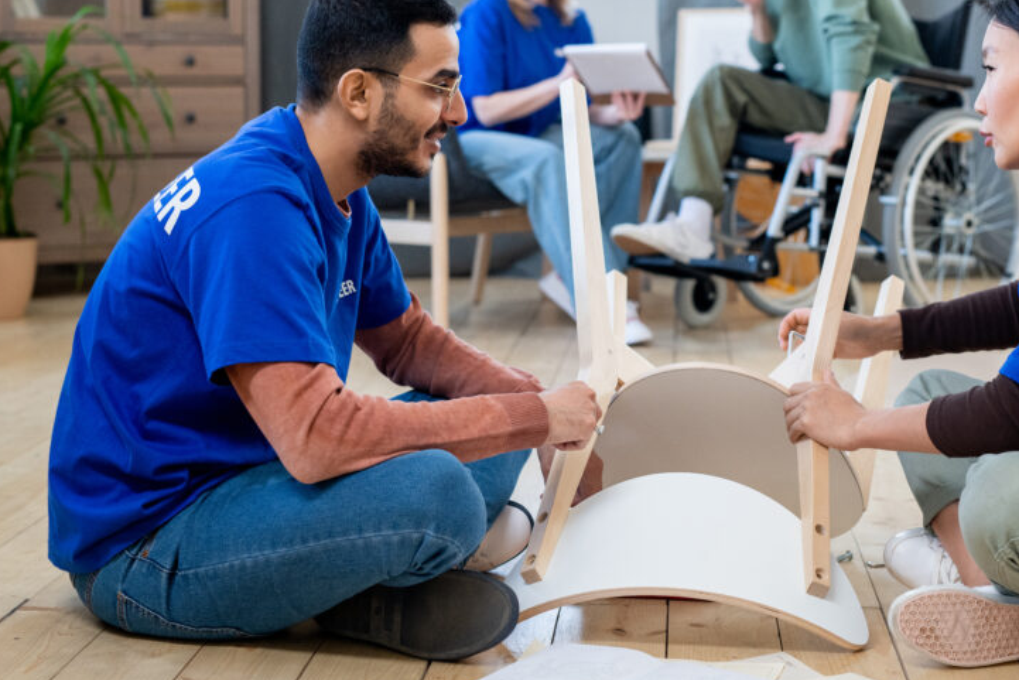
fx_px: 2010
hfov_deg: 28.3
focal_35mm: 71
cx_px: 659
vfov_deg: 19.2
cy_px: 241
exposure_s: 1/160
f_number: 4
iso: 800
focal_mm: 50
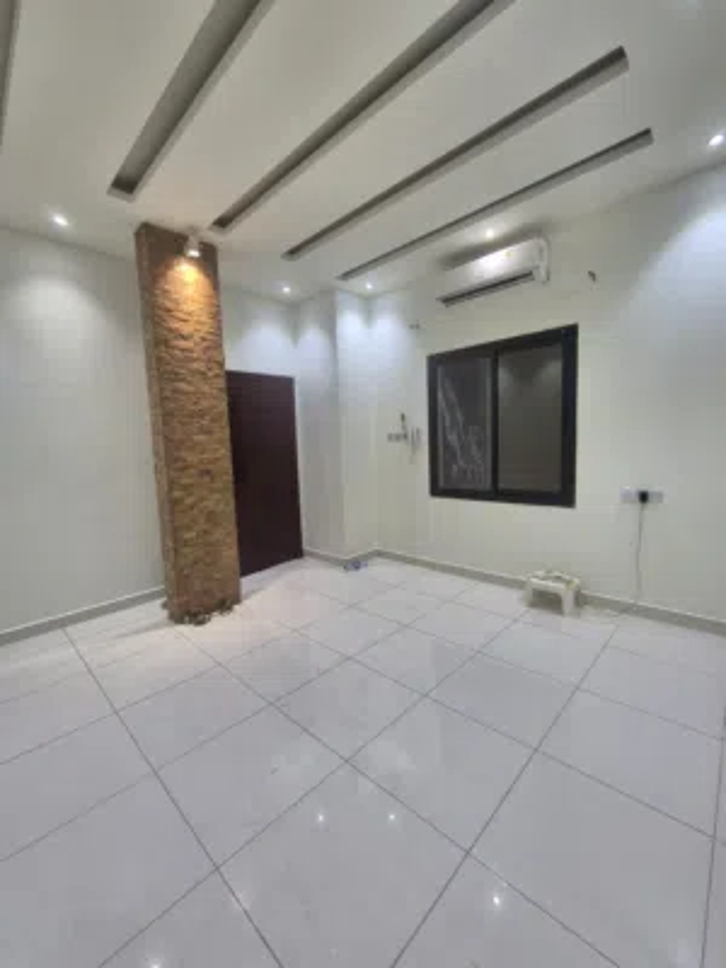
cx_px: 363
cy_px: 484
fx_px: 364
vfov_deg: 106.2
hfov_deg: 89.9
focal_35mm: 13
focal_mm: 2.2
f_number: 2.2
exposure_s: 1/50
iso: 160
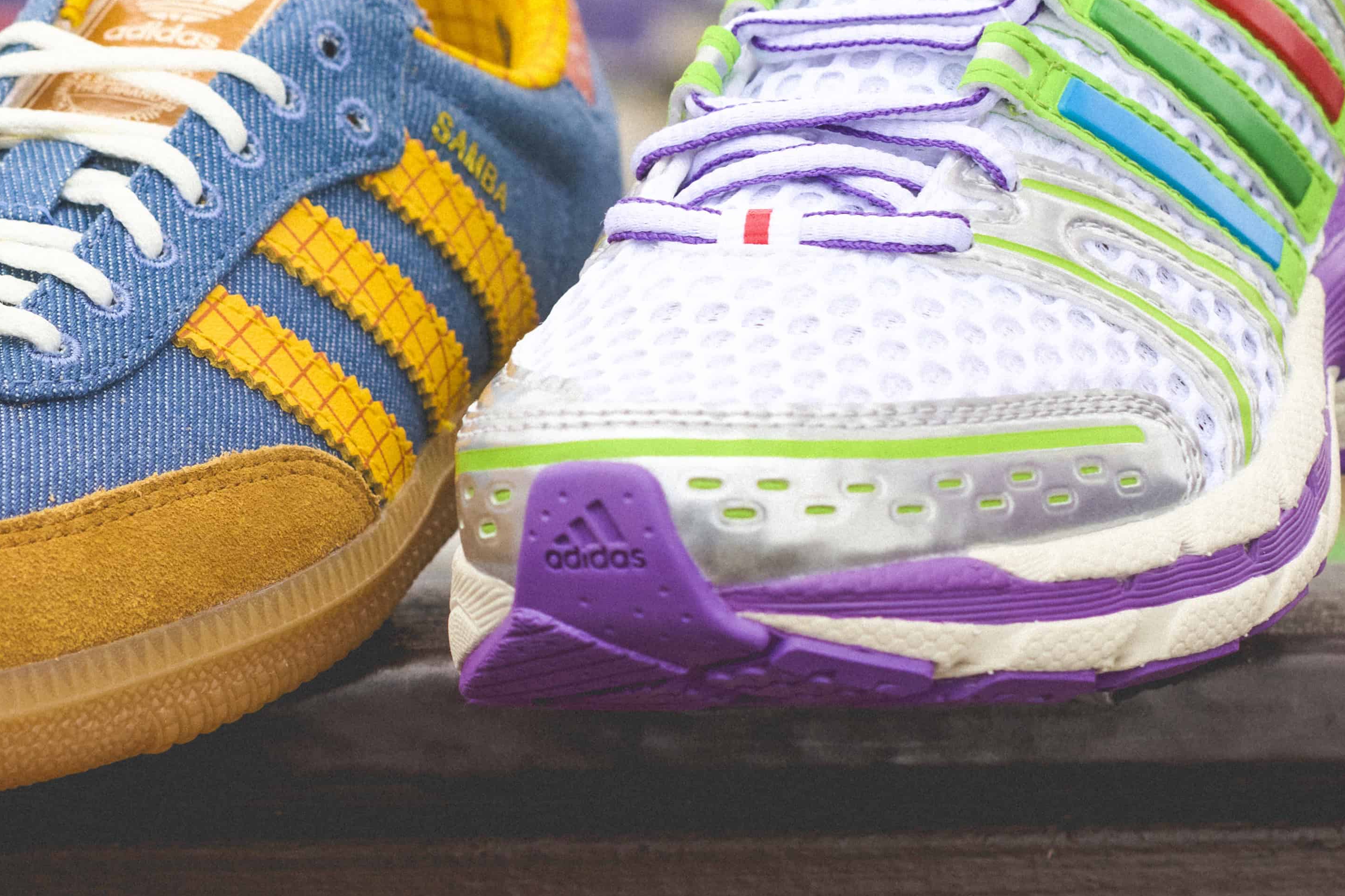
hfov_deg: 13.9
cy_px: 402
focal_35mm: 144
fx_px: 5380
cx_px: -138
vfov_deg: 9.5
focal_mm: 50
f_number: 5.6
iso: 400
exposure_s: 1/400
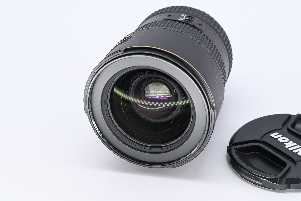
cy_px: 100
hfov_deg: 26.7
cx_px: 150
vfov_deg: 17.9
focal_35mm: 76
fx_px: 635
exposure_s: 1/125
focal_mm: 51
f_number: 9
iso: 500
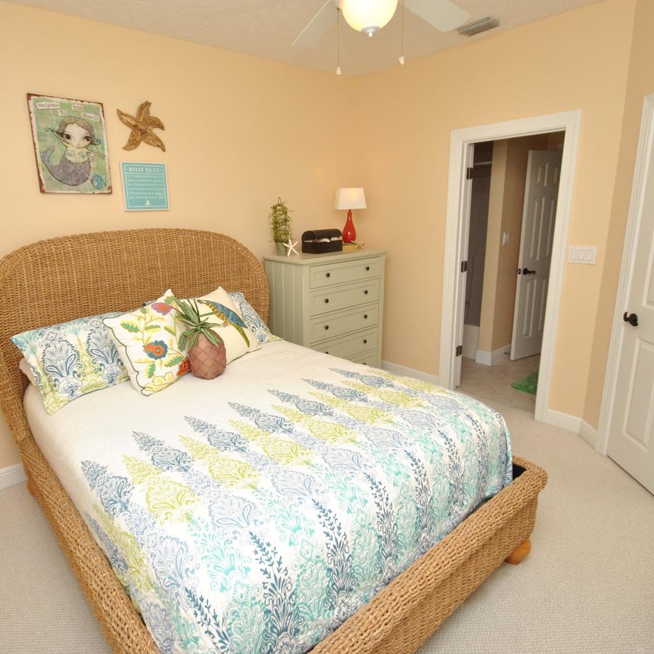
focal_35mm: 20
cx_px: 295
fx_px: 427
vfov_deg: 74.8
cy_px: 324
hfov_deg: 74.6
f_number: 8
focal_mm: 10
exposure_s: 1/200
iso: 400
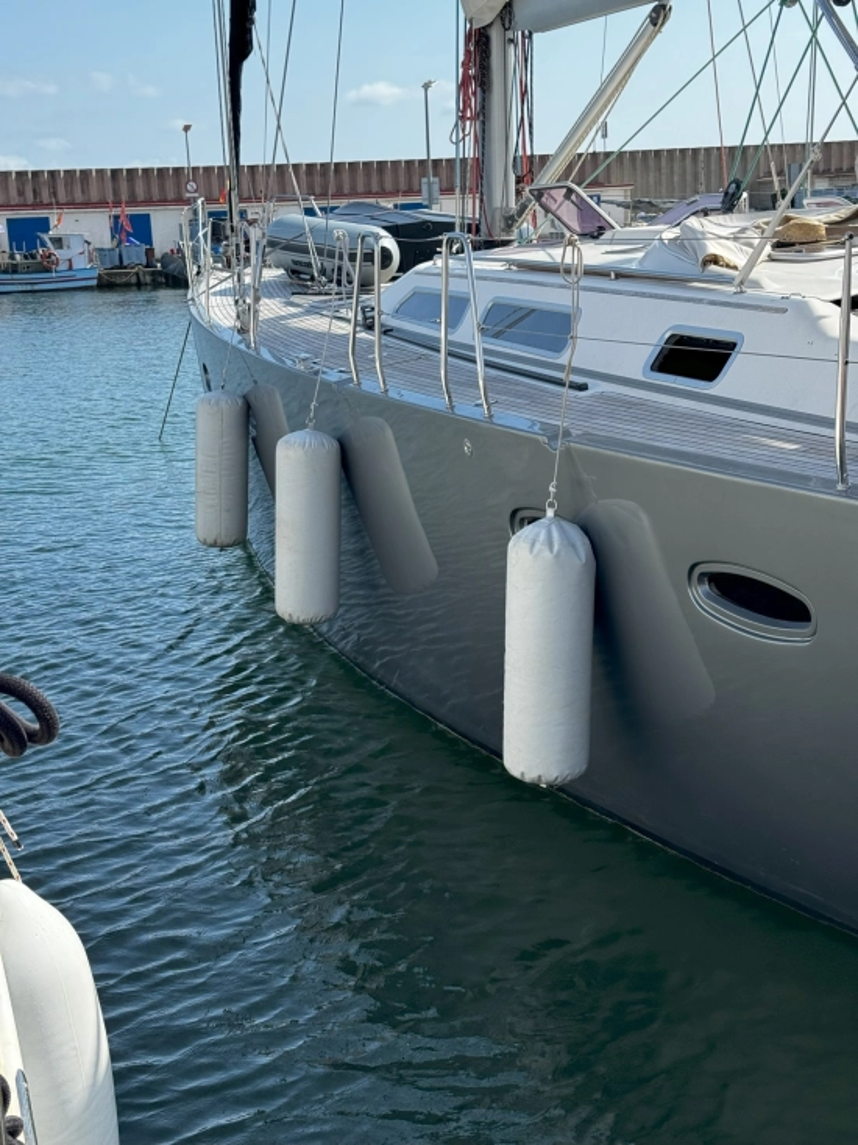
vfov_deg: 39.7
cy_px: 572
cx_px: 429
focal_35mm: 48
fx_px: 1587
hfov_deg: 30.2
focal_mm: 6.76
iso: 64
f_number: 1.78
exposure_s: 1/2045
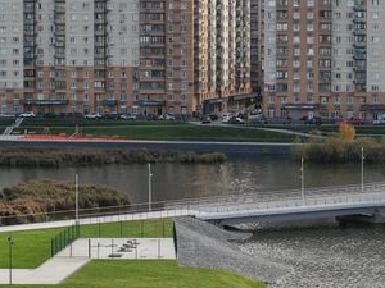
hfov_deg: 13.5
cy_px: 114
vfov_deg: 10.2
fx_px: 1613
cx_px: 372
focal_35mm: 145
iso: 100
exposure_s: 1/50
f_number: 2.8
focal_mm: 19.35
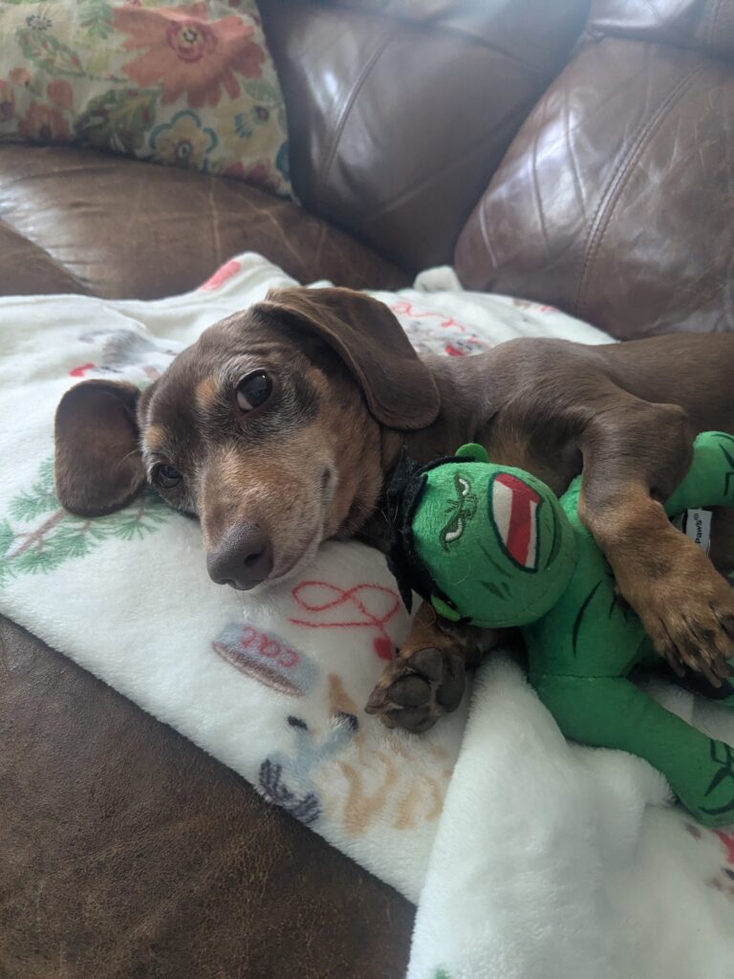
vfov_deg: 65.3
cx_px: 367
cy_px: 490
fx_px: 763
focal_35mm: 27
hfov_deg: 51.4
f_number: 1.73
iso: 591
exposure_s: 1/120
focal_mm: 4.38
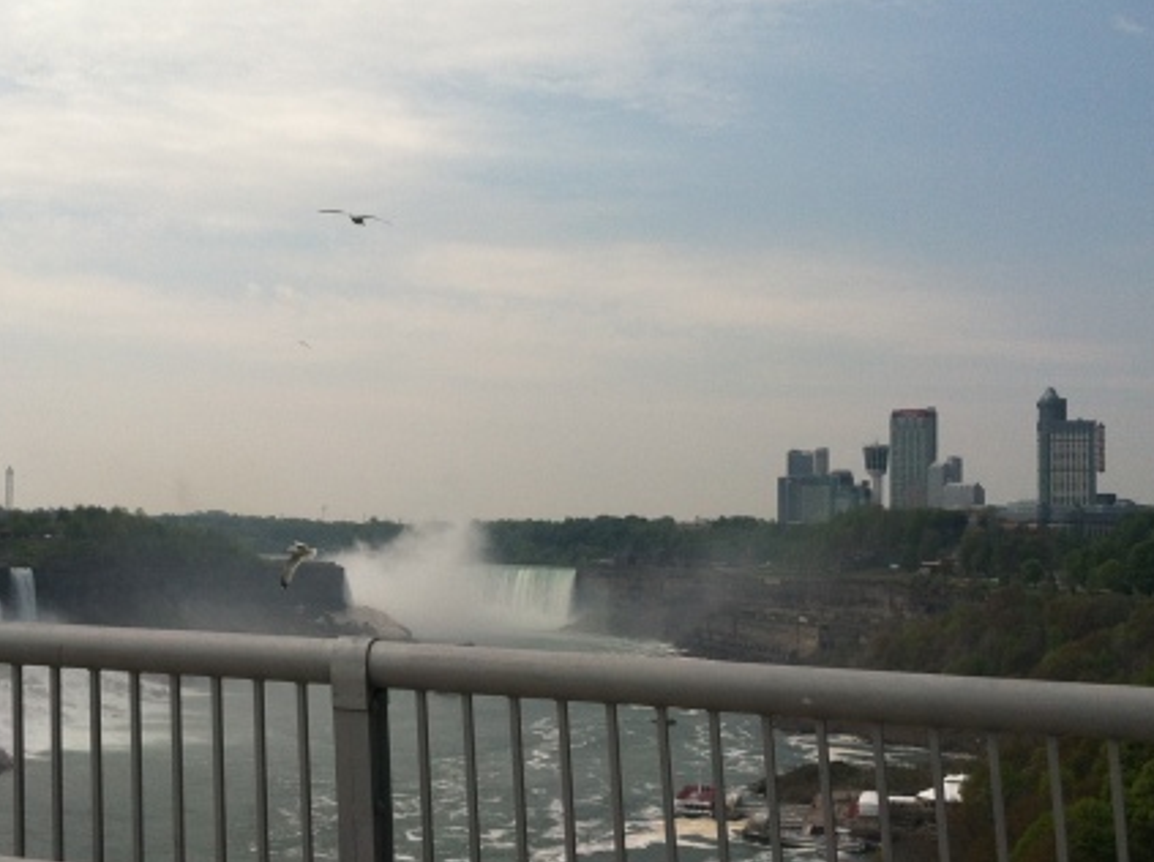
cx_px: 491
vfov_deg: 27.5
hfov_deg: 36.1
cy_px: 445
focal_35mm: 53
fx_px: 1764
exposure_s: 1/2727
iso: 80
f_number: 2.8
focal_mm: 3.85
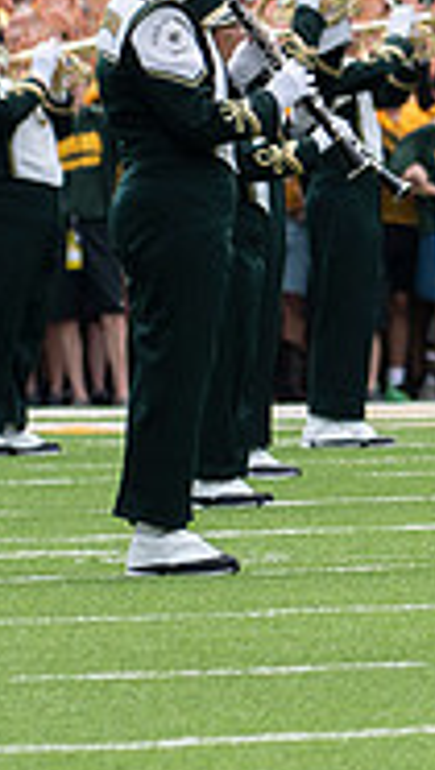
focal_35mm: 981
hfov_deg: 1.2
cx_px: 1110
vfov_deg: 2.2
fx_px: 20062
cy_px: 14
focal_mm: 200
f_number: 5.6
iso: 500
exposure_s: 1/1000
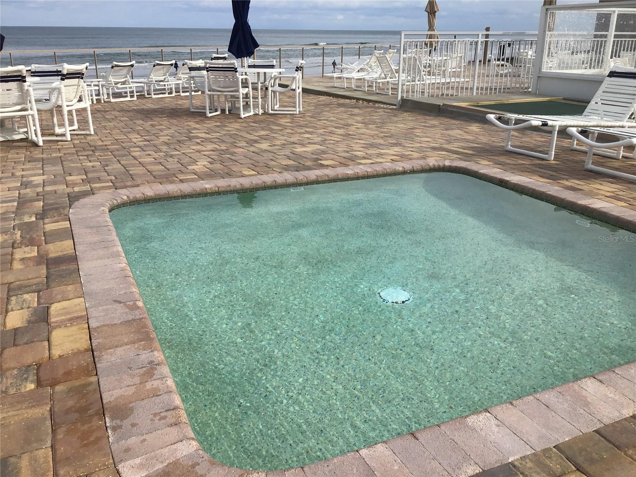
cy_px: 238
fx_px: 570
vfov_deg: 45.4
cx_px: 318
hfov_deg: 58.4
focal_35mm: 31
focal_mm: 3.3
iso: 25
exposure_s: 1/1894
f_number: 2.4
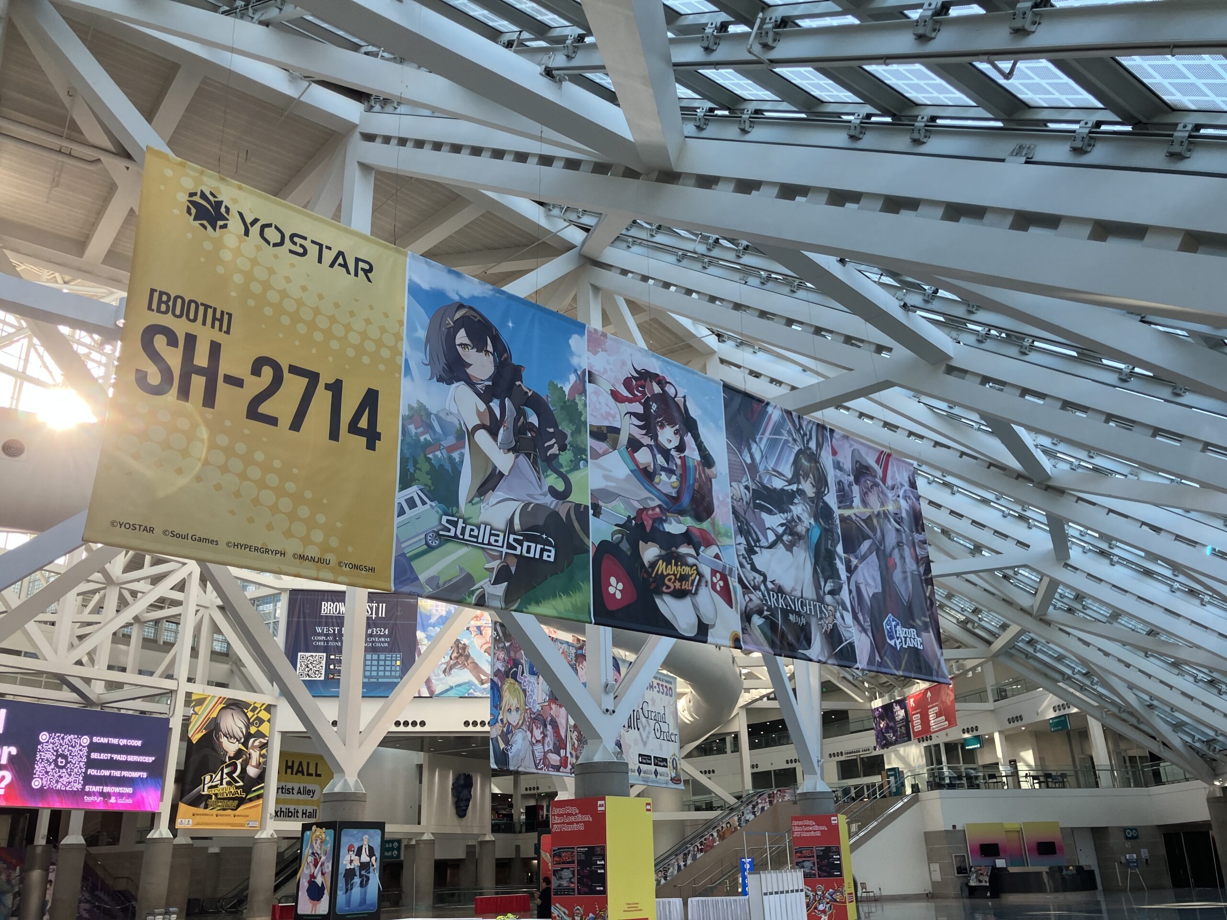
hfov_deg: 63.4
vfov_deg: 49.7
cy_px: 460
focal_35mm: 28
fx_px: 992
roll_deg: +1.0
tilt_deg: +19.9
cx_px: 614
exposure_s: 1/120
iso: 50
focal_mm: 3.99
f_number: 1.8
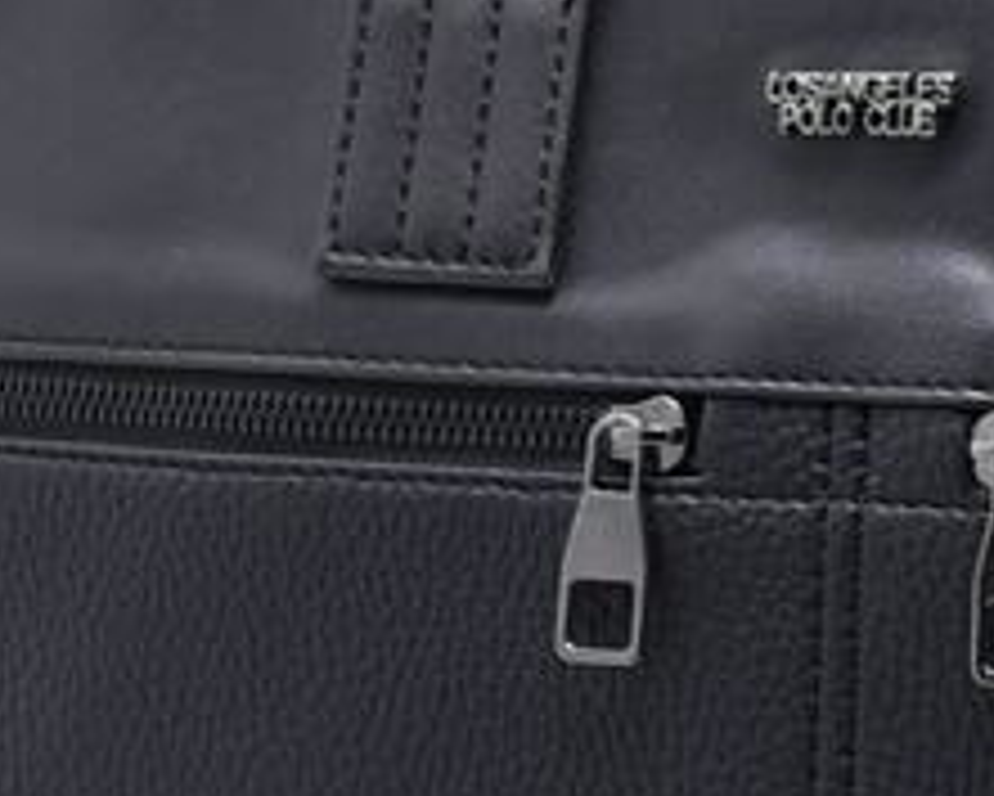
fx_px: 4708
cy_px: 396
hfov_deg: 11.9
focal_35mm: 160
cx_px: 1070
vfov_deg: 9.7
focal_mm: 27
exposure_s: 1/20
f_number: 4
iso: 100
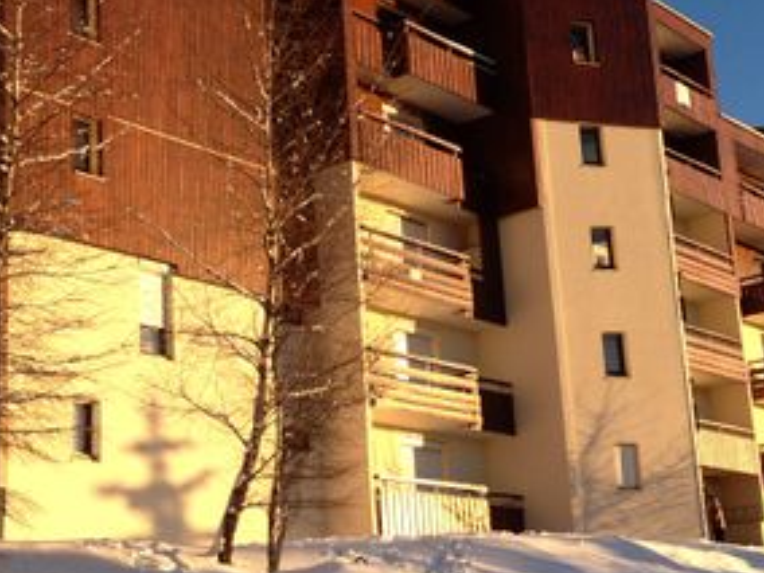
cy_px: 293
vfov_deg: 19.9
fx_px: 1633
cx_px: 387
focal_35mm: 74
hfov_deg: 26.3
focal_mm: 4.28
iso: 50
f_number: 2.4
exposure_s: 1/484
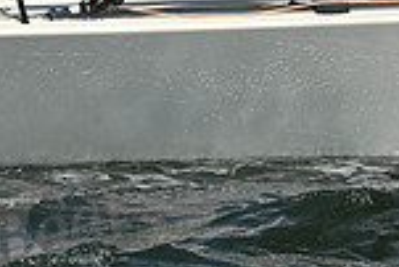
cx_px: 338
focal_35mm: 268
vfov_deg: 5.1
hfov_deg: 7.7
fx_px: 2973
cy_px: -202
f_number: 10
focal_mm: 70
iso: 250
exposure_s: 1/1000
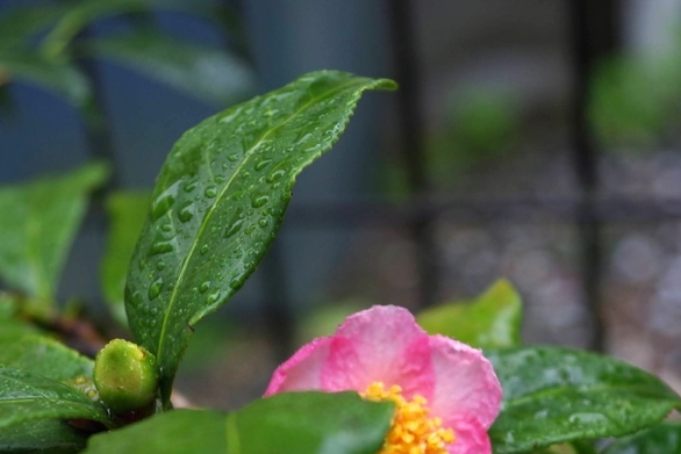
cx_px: 351
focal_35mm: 86
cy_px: 372
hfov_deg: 23.6
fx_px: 1627
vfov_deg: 15.8
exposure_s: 1/60
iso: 200
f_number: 4
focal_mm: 28.13
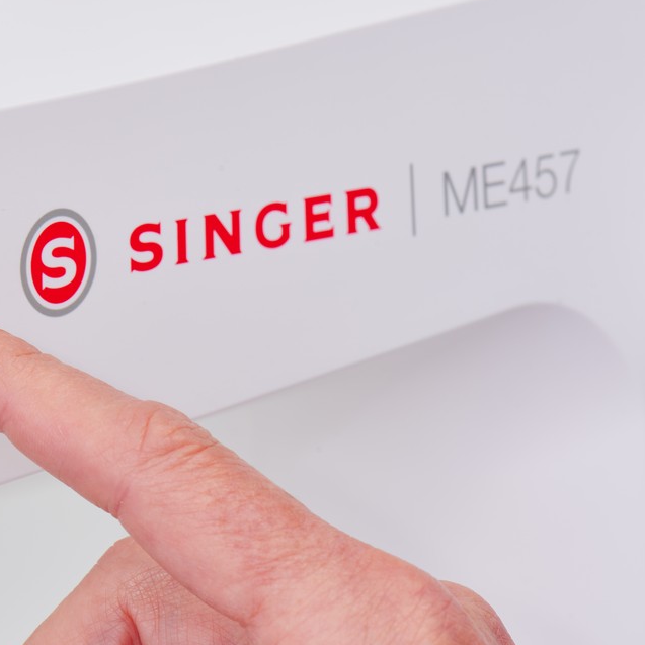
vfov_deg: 10.4
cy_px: 378
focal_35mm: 168
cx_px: 108
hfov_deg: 10.4
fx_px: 3542
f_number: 11
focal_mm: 105
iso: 64
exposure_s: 1/160
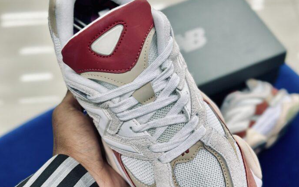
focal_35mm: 69
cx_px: 149
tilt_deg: -55.3
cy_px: 103
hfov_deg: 29.8
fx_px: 562
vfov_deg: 18.9
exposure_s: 1/110
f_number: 1.78
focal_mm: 6.86
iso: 64
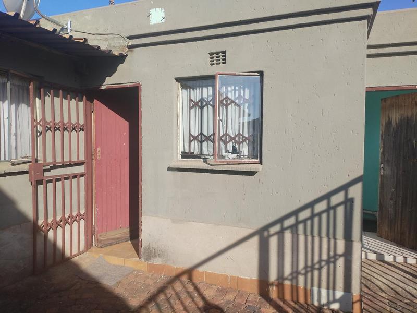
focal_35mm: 26
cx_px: 208
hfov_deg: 67.3
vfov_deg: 53.1
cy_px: 156
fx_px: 313
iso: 100
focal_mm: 4.25
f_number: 1.8
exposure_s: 1/1259
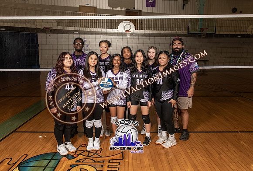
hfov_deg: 64.2
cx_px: 126
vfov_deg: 45.9
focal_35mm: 29
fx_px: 202
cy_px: 81
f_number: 8
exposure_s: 1/160
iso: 320
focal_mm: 26
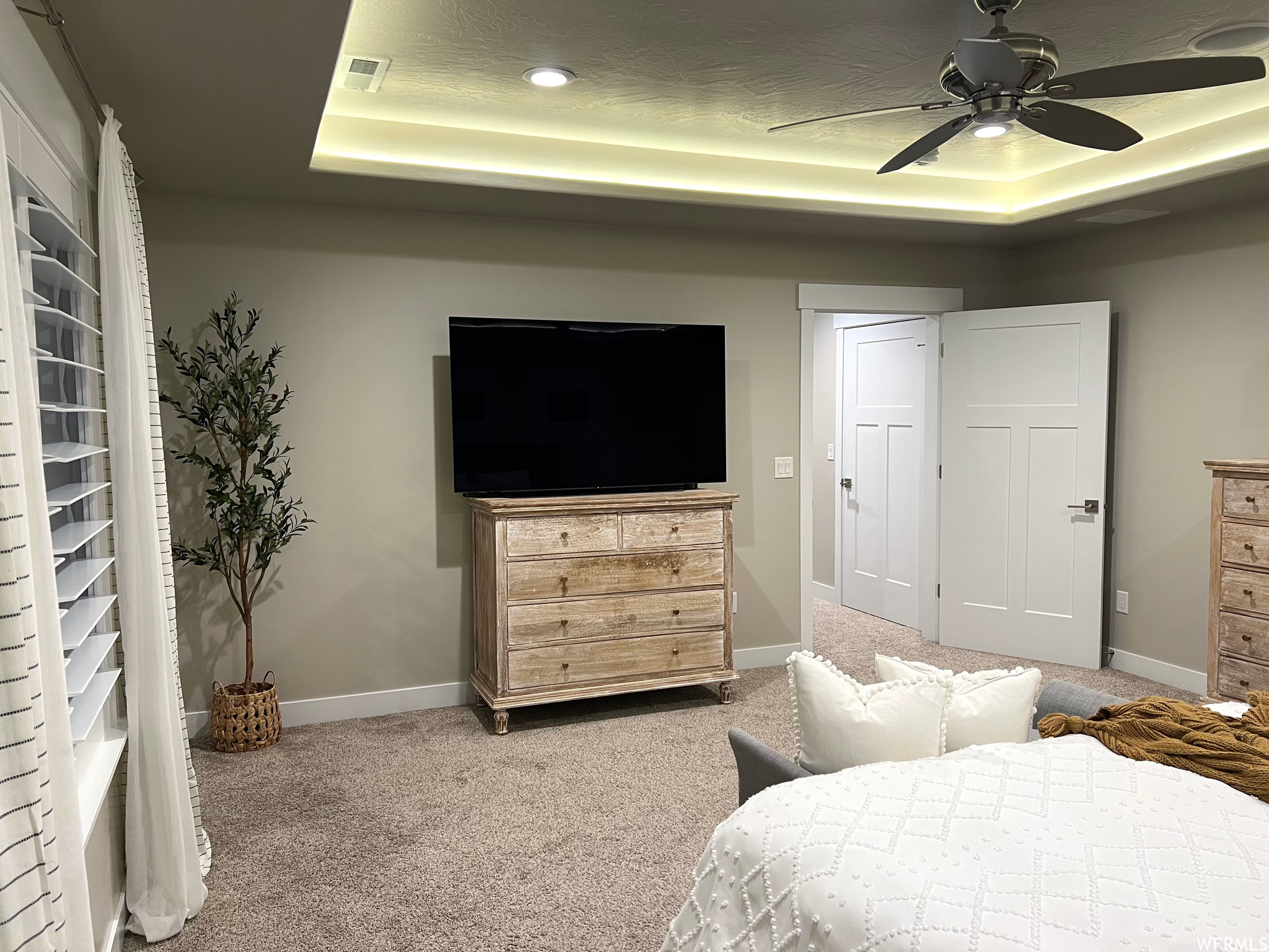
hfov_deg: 67.3
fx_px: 953
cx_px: 634
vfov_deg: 53.1
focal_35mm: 26
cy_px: 476
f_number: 1.5
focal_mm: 5.7
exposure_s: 1/60
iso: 100
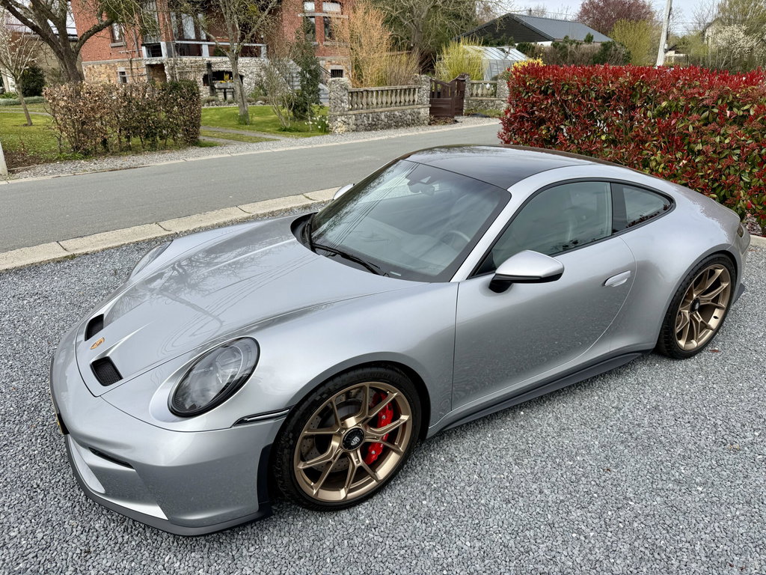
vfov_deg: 56.8
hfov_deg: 71.6
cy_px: 288
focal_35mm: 24
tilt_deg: -20.9
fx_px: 531
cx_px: 383
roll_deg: +0.7
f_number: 1.78
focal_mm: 6.76
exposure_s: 1/3021
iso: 80
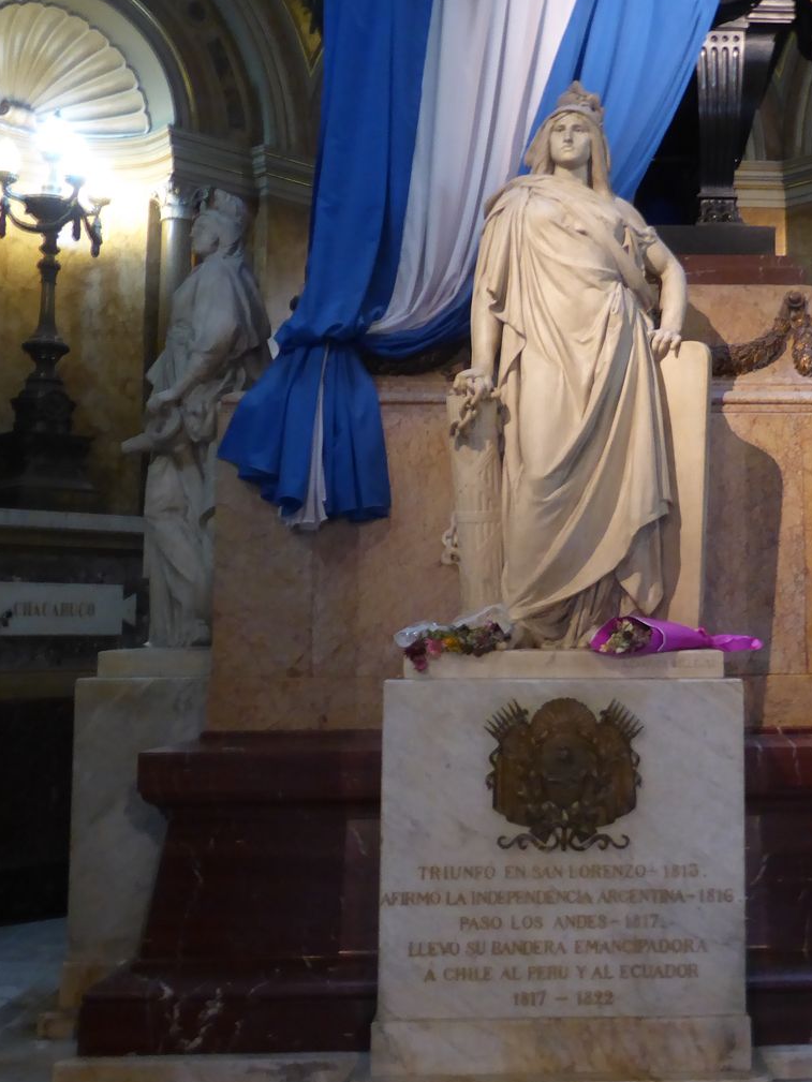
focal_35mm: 46
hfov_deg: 30.9
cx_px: 621
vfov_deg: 41.2
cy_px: 498
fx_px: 1438
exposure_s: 1/5
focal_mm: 5
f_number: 3.5
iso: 400
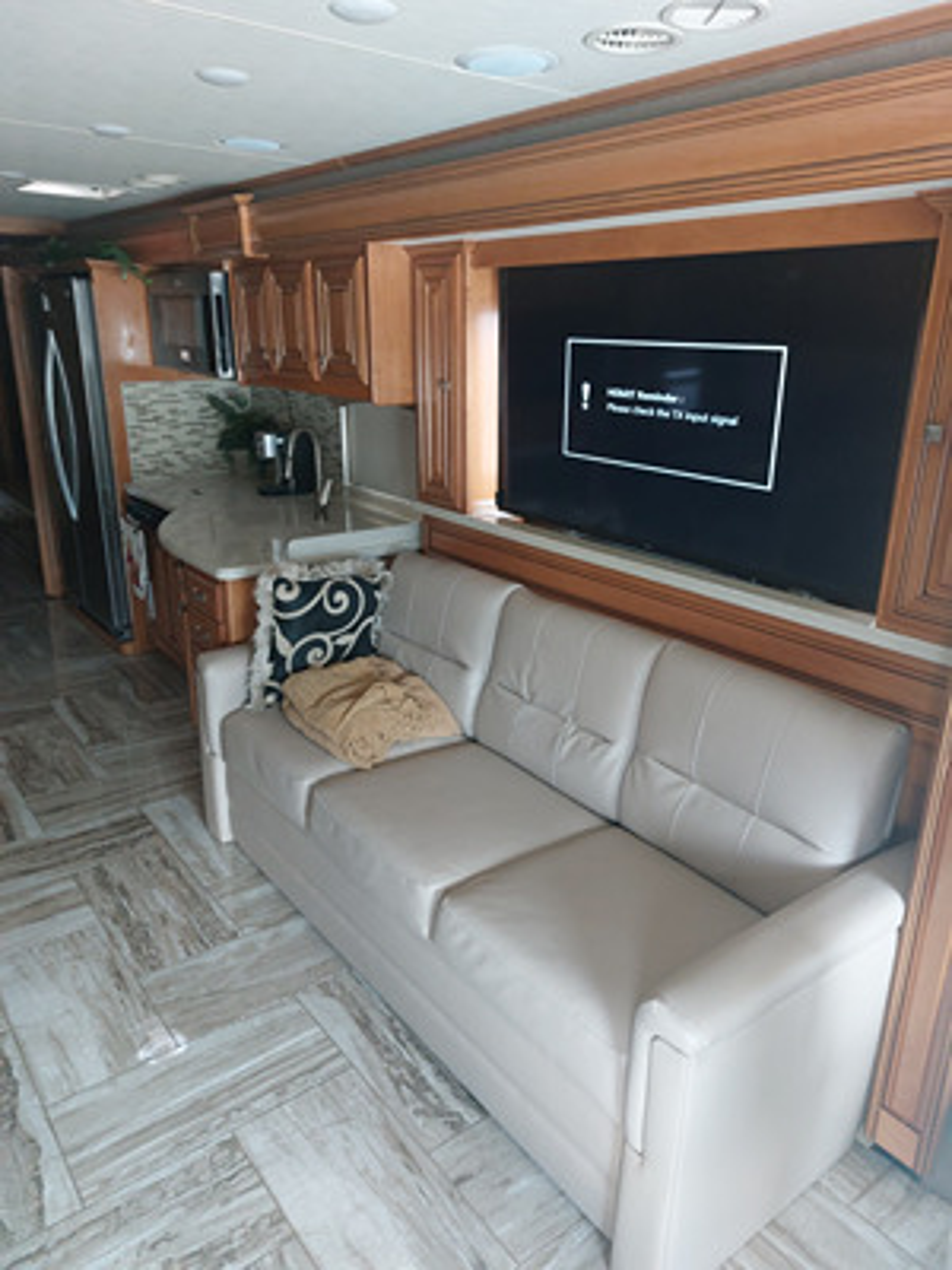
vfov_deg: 71.6
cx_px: 476
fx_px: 880
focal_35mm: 24
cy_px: 635
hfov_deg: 56.8
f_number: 1.8
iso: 500
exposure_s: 1/60
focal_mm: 5.23
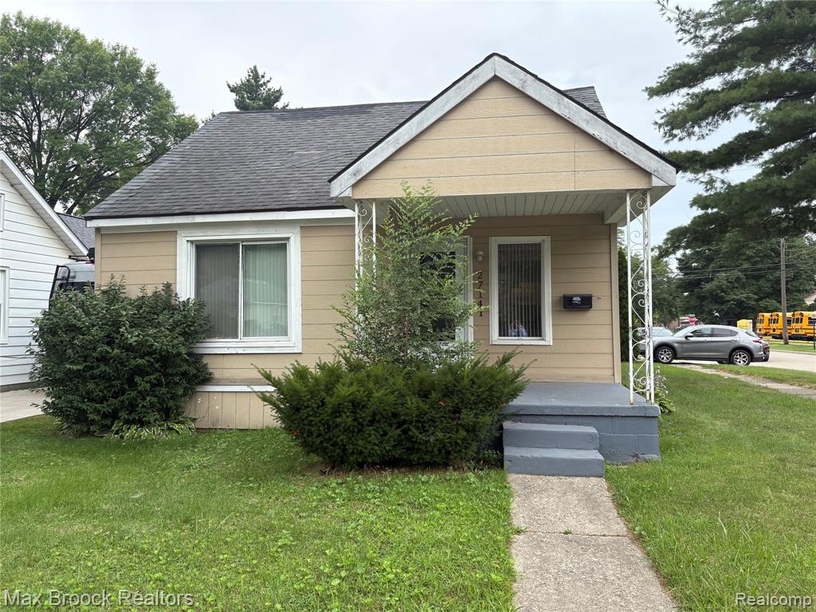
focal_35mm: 26
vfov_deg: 53.1
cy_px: 306
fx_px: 613
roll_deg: -0.1
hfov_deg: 67.3
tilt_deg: +3.0
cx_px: 408
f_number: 1.6
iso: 64
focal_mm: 5.96
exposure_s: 1/1064
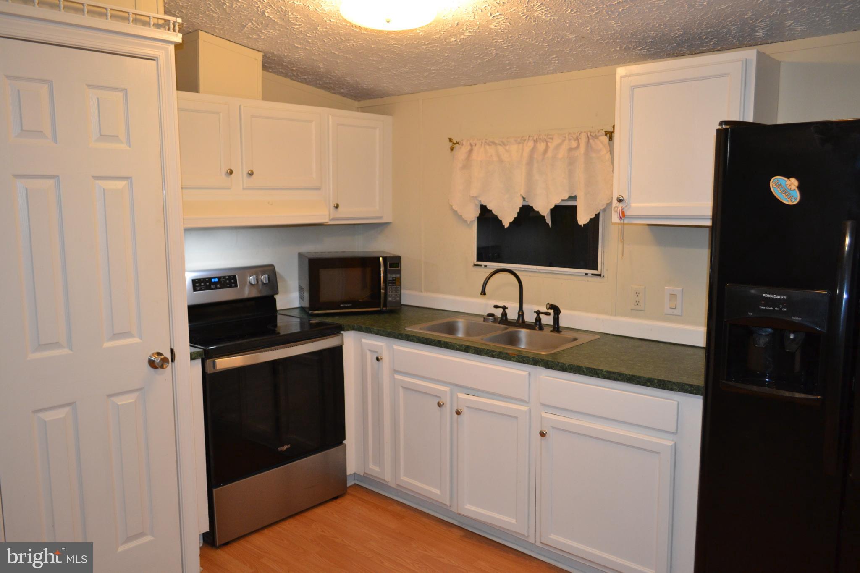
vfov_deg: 47.9
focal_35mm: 27
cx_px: 430
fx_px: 645
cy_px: 286
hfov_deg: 67.4
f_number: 3.5
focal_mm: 18
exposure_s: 1/60
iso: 800
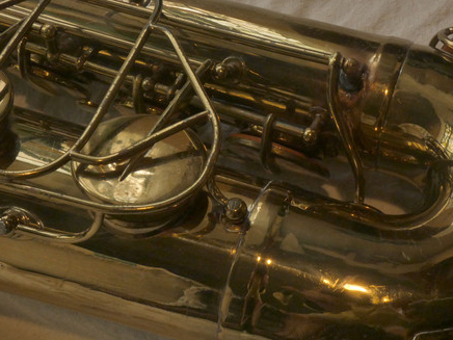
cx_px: 249
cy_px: 168
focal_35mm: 70
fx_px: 916
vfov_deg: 21.0
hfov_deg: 27.8
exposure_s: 1/40
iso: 200
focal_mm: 10.8
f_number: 8
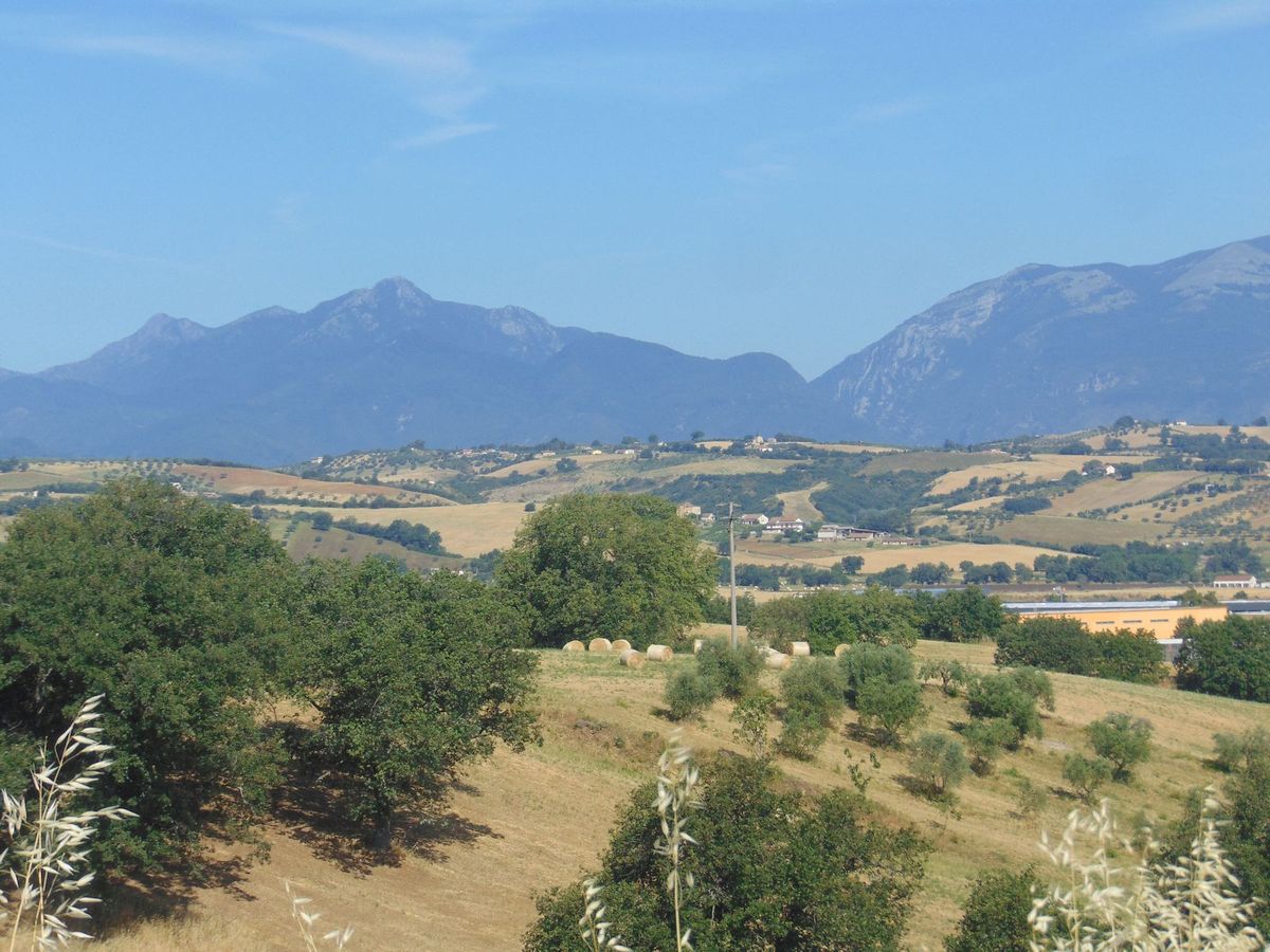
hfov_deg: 18.2
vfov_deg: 13.7
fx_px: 3962
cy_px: 476
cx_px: 635
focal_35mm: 108
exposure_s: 1/200
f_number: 10.1
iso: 80
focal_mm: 19.4
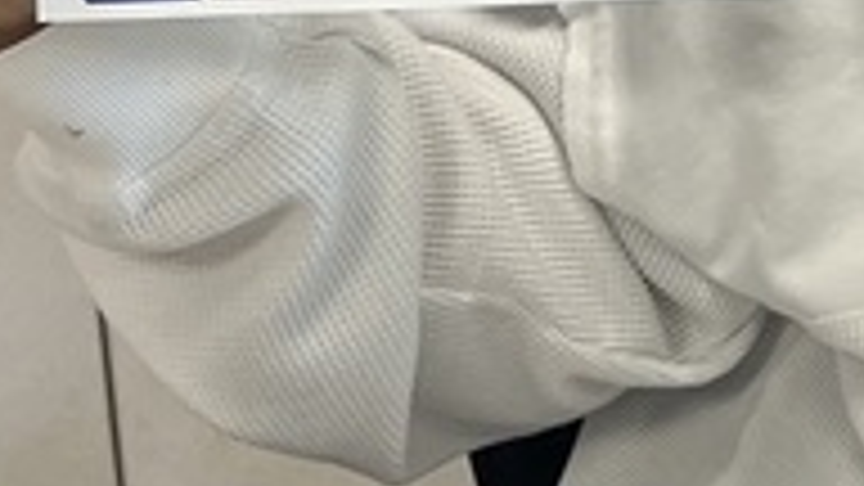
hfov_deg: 13.6
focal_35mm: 151
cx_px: 1161
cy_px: -518
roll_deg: +0.4
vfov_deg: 7.7
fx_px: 3459
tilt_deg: -17.1
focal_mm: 5.7
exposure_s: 1/120
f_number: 1.5
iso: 100
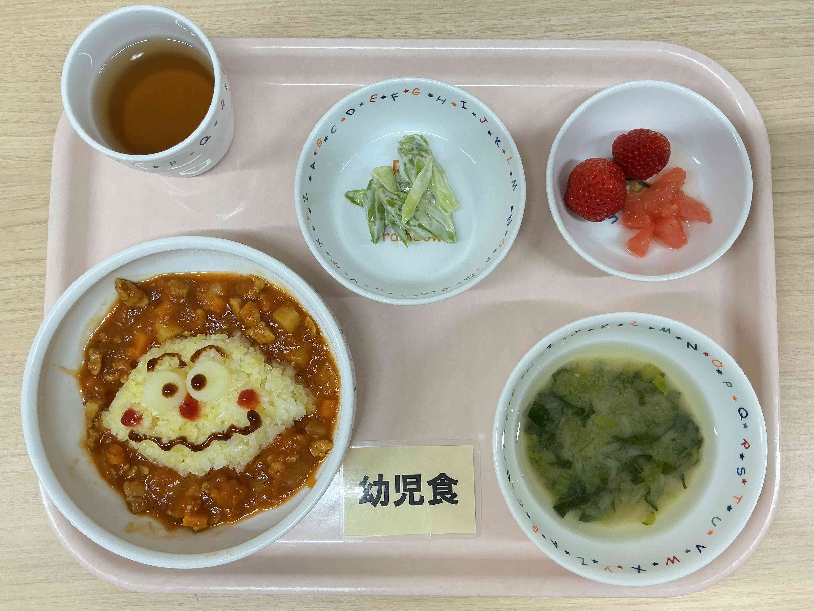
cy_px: 306
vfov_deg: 48.2
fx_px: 682
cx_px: 407
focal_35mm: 29
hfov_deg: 61.7
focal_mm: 3
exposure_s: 1/60
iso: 64
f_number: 1.8
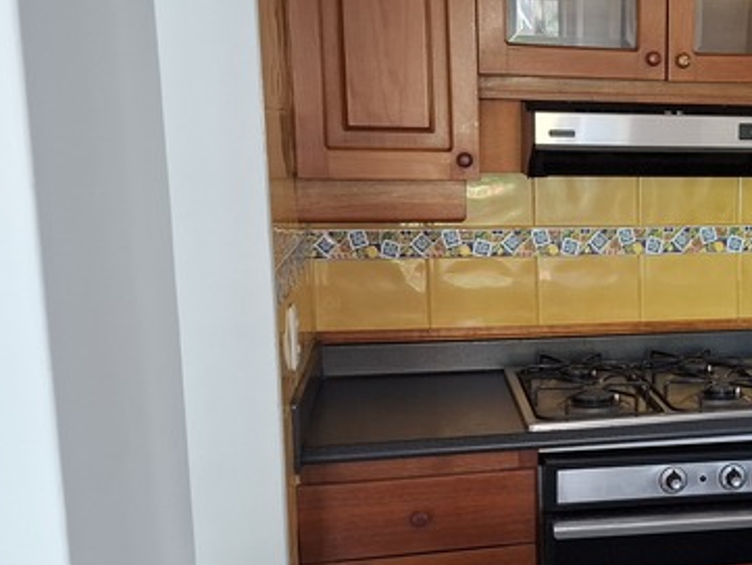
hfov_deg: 34.9
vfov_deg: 28.5
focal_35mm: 51
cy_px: 338
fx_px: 1108
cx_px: 704
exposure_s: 1/60
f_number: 1.8
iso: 320
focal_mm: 5.54
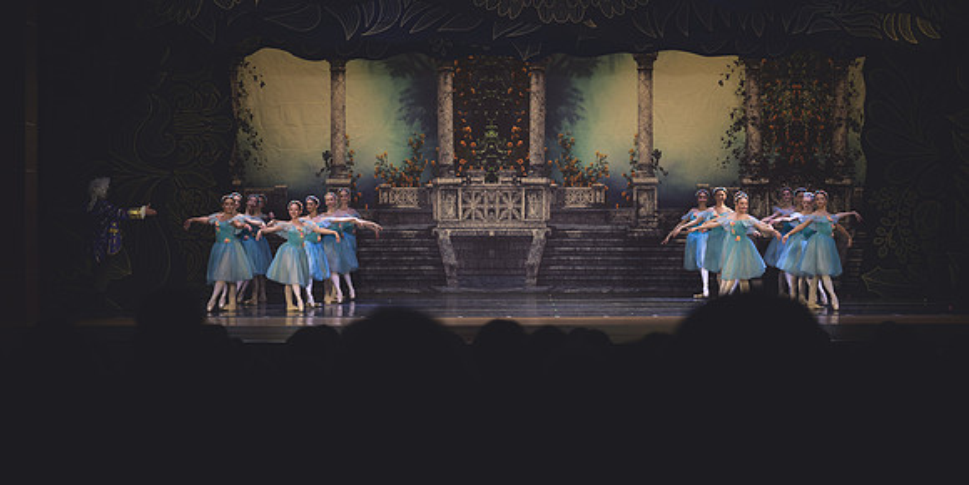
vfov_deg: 14.2
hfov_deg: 27.9
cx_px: 484
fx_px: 1948
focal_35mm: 78
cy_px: 242
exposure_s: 1/320
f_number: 2.8
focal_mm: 70
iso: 1000
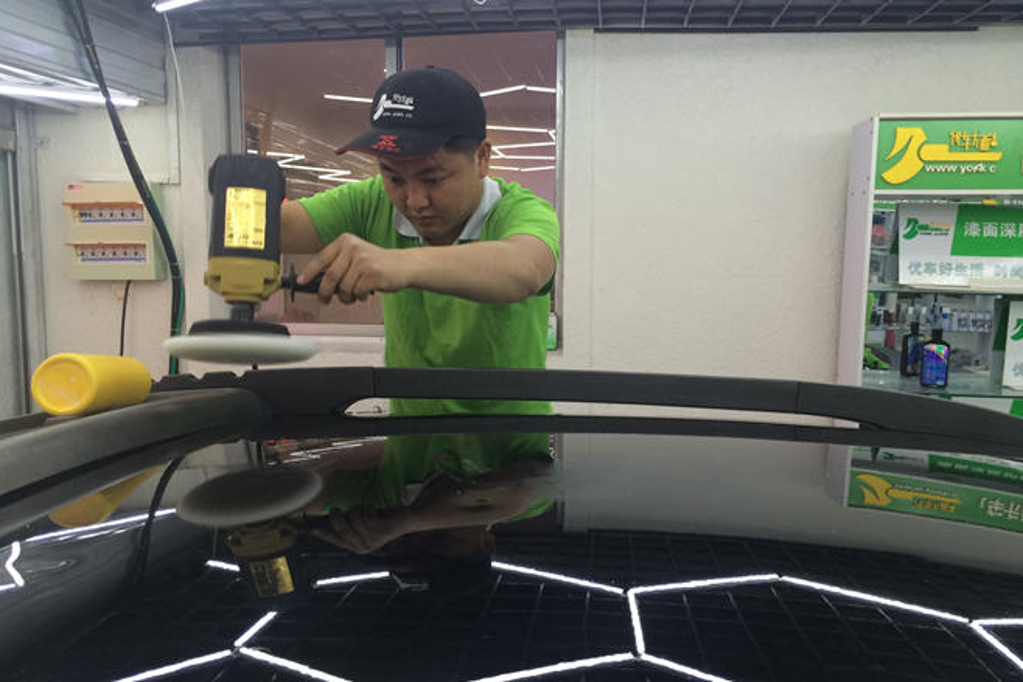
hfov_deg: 58.7
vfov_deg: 41.1
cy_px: 342
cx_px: 511
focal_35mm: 32
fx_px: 909
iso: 40
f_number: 2.2
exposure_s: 1/33
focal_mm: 4.12
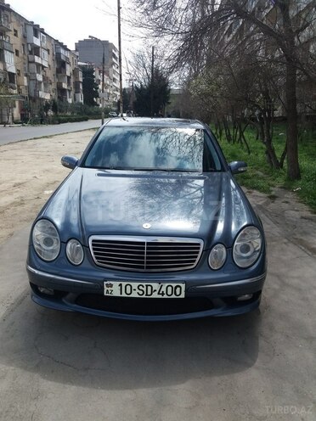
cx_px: 158
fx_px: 341
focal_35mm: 28
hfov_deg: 49.7
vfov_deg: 63.4
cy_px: 210
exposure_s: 1/1378
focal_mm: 3.7
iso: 64
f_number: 1.9
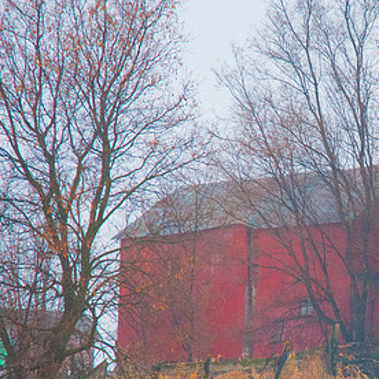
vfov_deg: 9.3
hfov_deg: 9.3
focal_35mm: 187
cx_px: 361
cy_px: 249
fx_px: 2316
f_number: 4.5
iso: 200
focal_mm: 70
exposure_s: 1/40
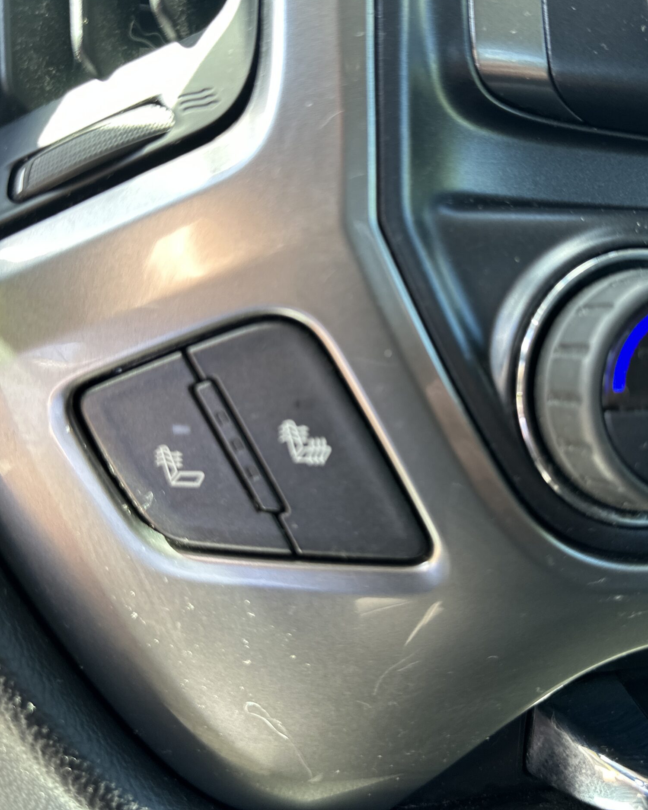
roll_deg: -2.2
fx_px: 767
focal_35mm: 32
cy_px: 396
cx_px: 394
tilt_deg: -10.3
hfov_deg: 45.5
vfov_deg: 55.7
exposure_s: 1/121
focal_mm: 6.86
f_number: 1.78
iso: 160
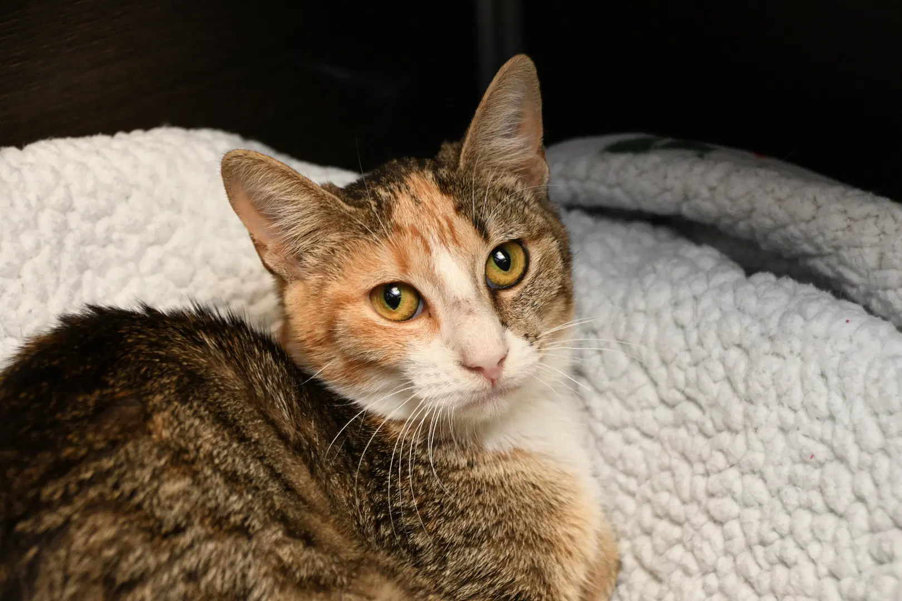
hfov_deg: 15.2
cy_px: 300
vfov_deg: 10.2
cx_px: 451
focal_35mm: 135
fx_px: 3382
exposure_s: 1/125
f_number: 5.3
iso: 800
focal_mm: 90
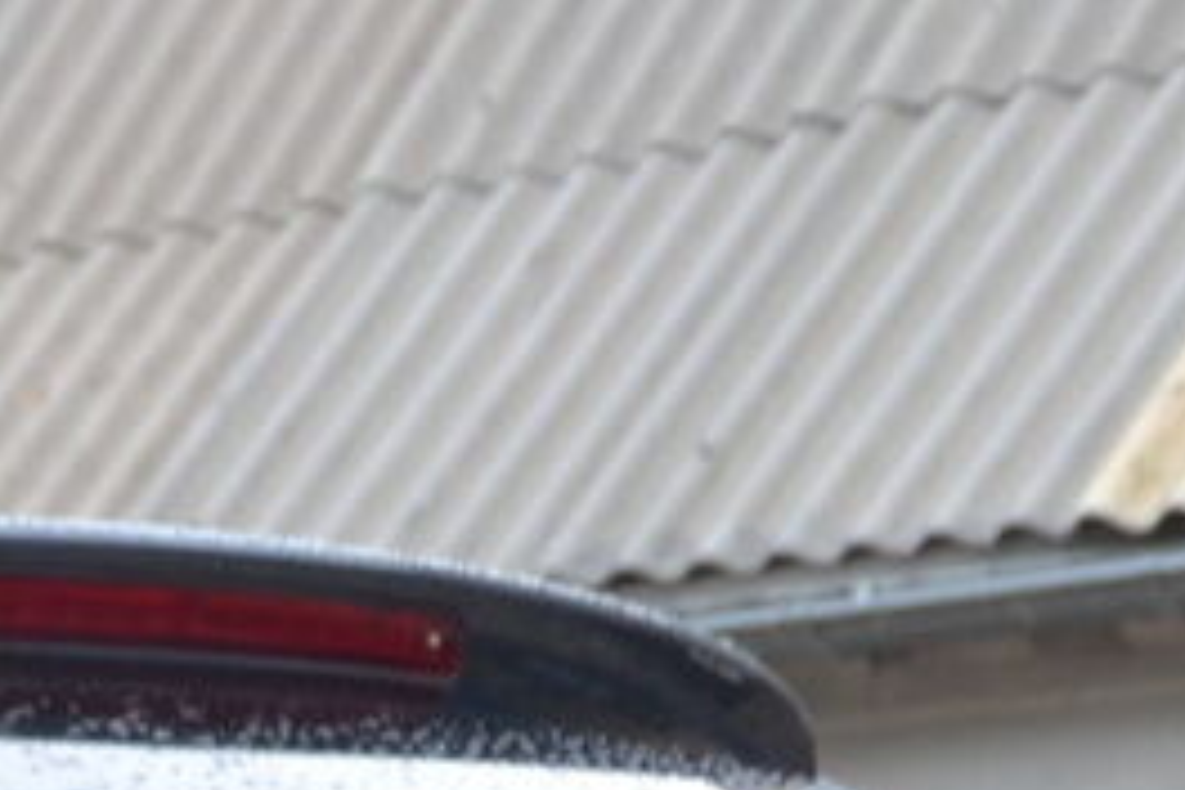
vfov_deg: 4.0
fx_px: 11146
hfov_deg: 5.9
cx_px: -1369
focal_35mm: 339
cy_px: 2222
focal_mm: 31
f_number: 5.6
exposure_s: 1/125
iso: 180
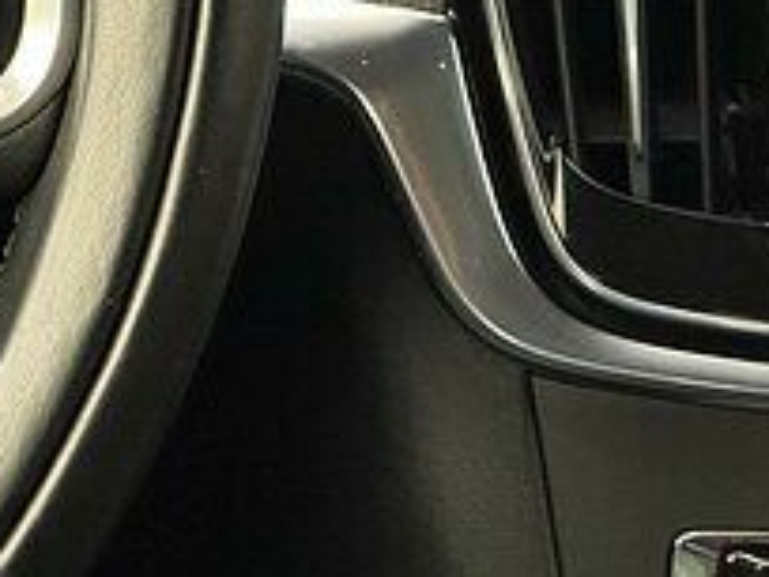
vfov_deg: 7.1
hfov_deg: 9.4
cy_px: -26
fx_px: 4599
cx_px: -226
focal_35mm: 207
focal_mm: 9
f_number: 2.8
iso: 640
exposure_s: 1/55
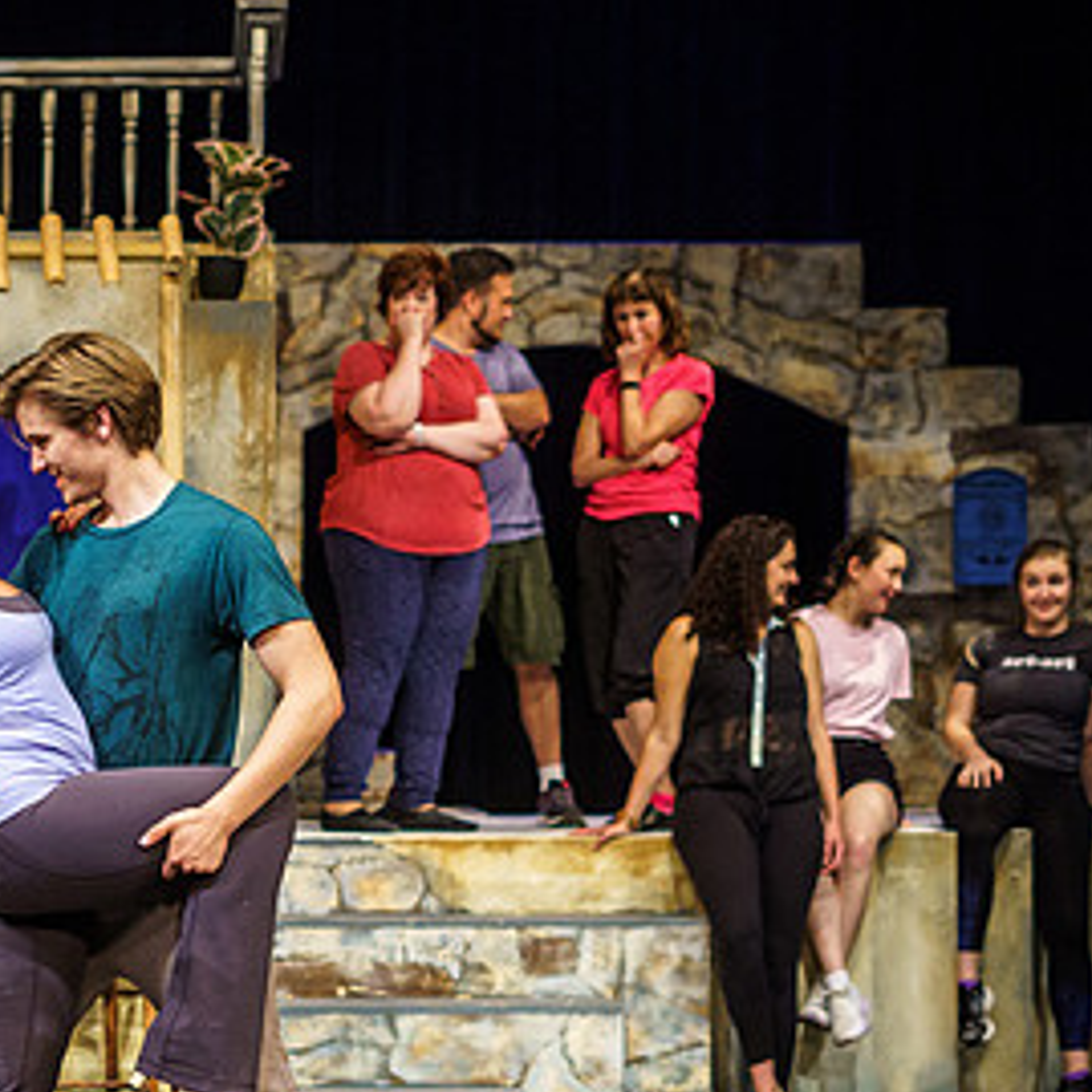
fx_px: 3391
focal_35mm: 95
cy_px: 655
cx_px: 57
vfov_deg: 18.3
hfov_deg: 17.9
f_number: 2.2
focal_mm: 50
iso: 2000
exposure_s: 1/400
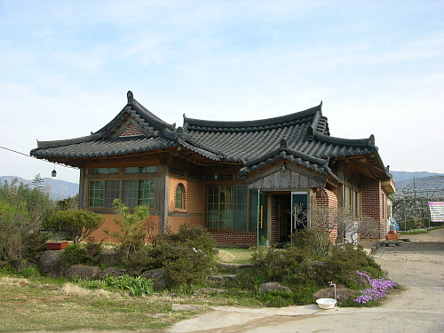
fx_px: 449
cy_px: 166
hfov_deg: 52.6
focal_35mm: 35
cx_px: 222
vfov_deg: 40.7
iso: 100
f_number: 5
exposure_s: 1/265
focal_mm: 8.9
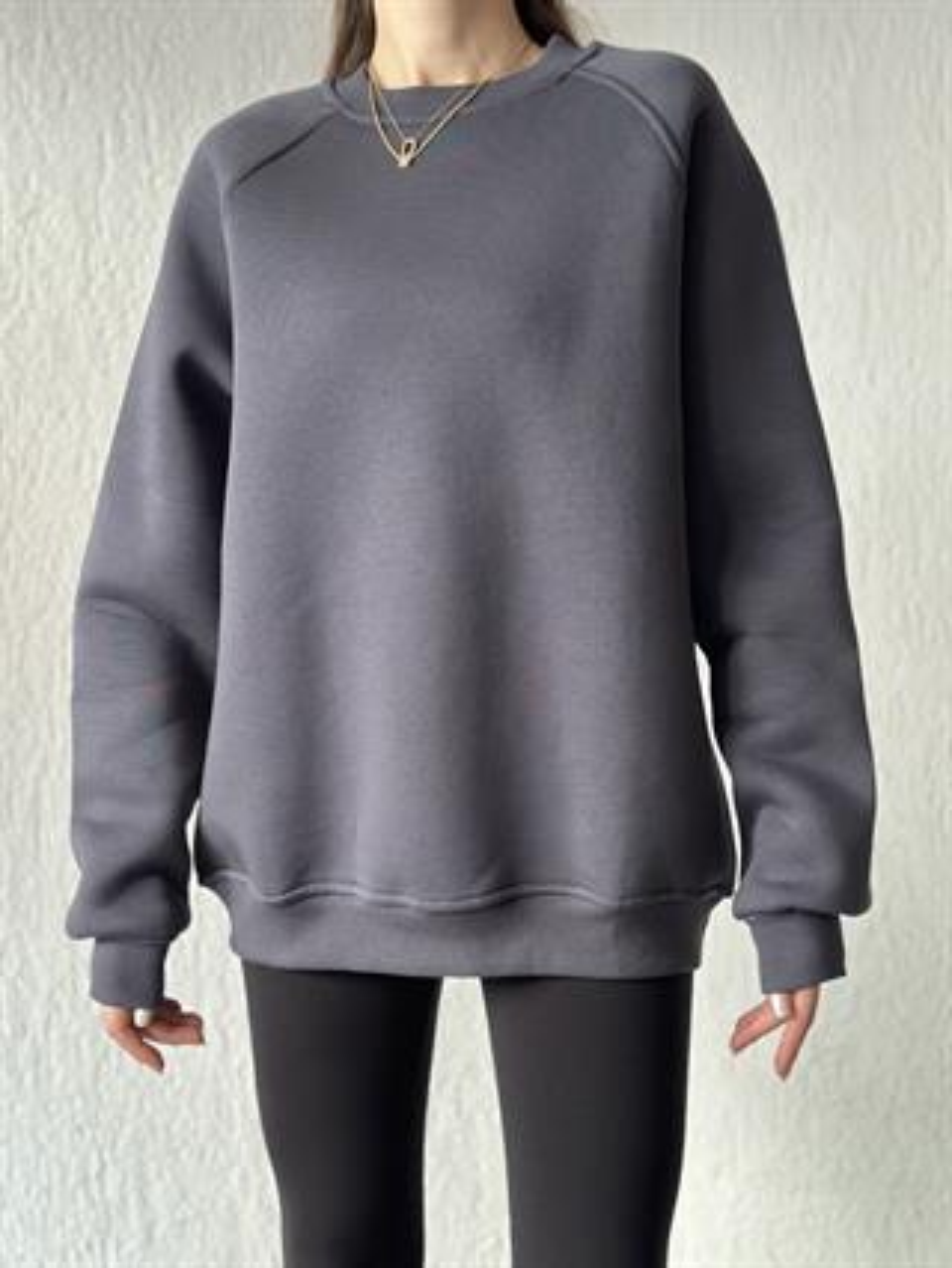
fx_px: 1758
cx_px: 476
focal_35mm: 48
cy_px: 634
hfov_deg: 30.3
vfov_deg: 39.6
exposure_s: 1/60
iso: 160
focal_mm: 6.86
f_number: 1.78
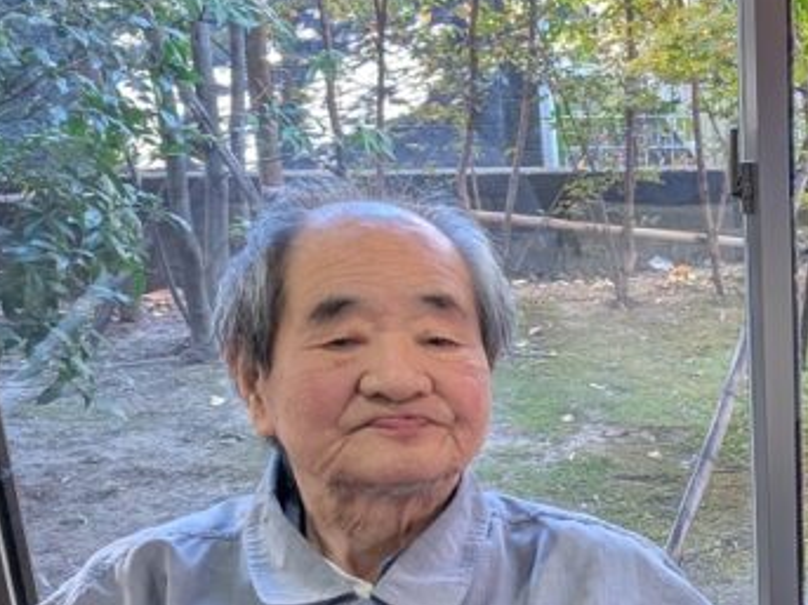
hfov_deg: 24.0
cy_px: 567
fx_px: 1633
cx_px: 1086
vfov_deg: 20.5
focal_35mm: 70
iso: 190
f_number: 1.68
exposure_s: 1/48.3
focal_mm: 6.9
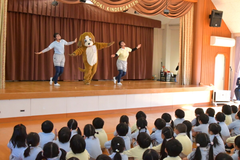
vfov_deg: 29.9
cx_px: 120
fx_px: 300
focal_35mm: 45
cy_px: 80
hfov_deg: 43.6
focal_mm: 30
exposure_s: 1/640
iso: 10000
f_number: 9
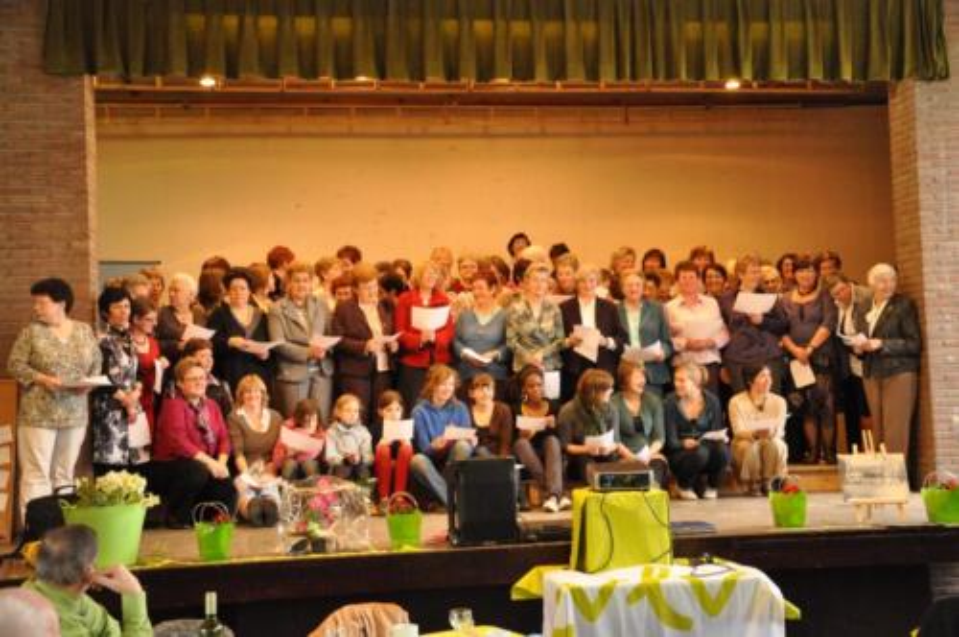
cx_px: 480
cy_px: 318
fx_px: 1197
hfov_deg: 43.7
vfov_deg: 29.8
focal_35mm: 45
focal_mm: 30
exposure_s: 1/125
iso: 3200
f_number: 4.2
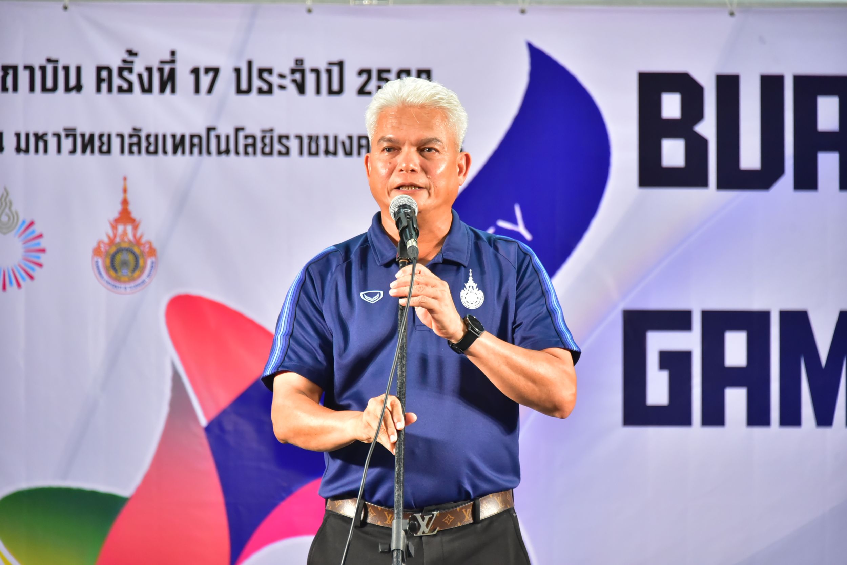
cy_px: 282
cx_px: 424
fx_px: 4707
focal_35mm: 200
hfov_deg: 10.3
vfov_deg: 6.9
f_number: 5.6
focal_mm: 200
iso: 3200
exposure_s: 1/200
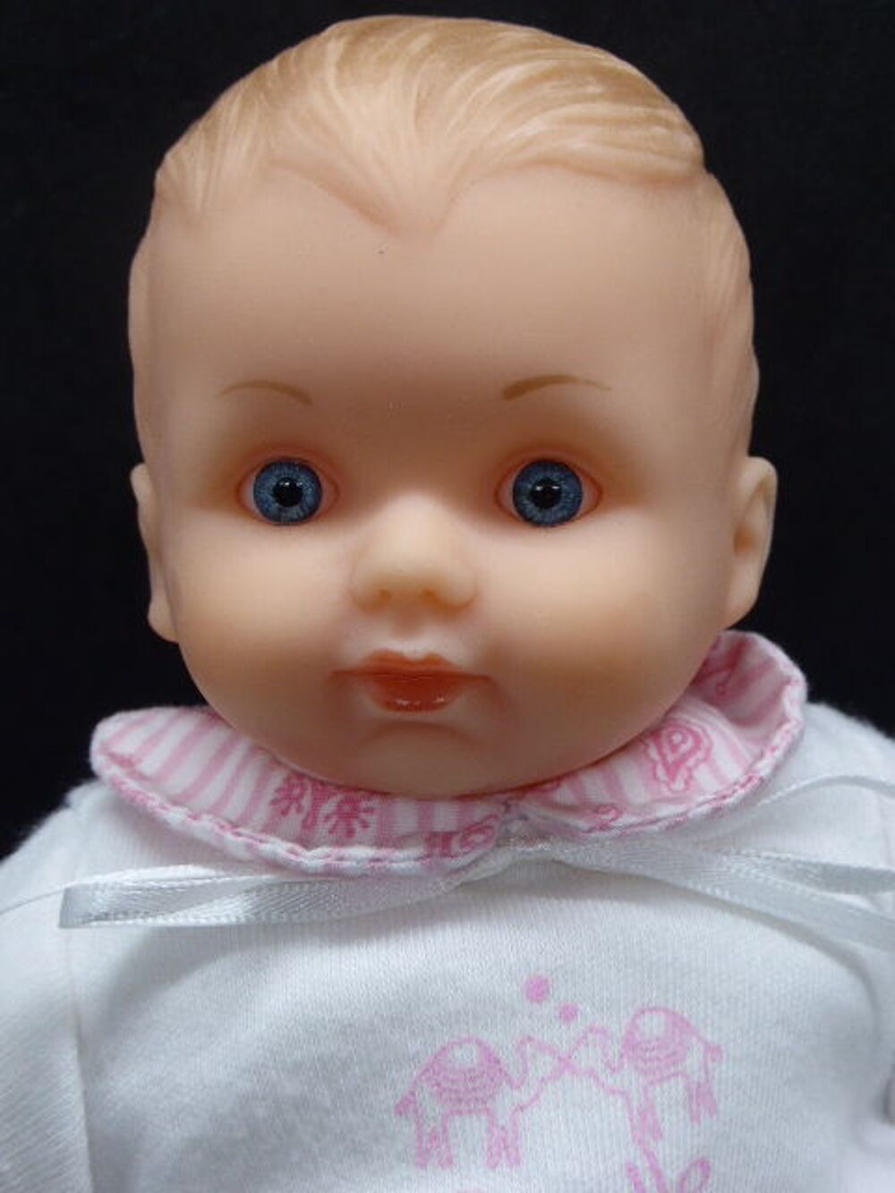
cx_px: 448
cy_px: 596
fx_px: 1689
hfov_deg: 29.7
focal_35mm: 49
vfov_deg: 38.9
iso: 200
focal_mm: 8.5
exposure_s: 1/60
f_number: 4.2
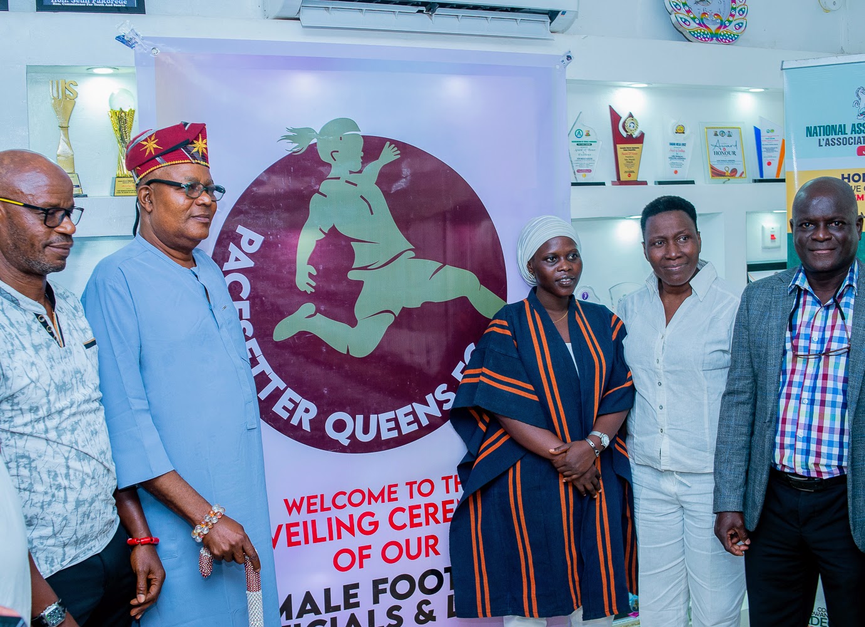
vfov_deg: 37.8
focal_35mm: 37
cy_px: 314
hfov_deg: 50.6
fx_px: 914
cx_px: 395
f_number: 4
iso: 800
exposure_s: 1/60
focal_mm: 35
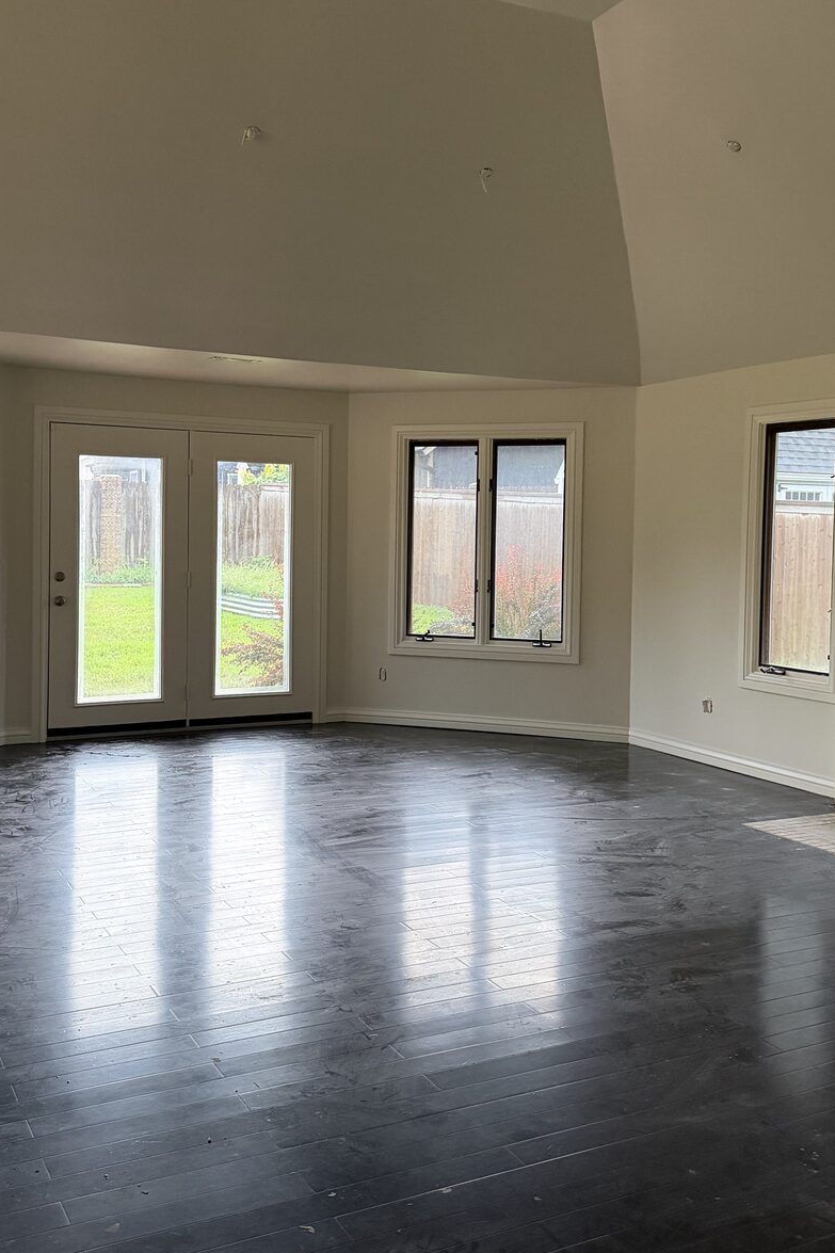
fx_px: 1183
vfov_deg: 55.7
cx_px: 371
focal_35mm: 34
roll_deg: -1.5
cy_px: 561
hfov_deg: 38.8
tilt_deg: -0.7
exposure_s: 1/60
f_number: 1.78
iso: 400
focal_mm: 6.76
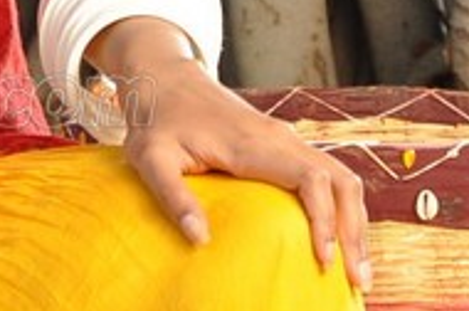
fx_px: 8428
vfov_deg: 2.1
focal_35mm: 648
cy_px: -323
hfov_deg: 3.2
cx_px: -257
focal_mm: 80
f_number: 5.6
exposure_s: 1/125
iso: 320
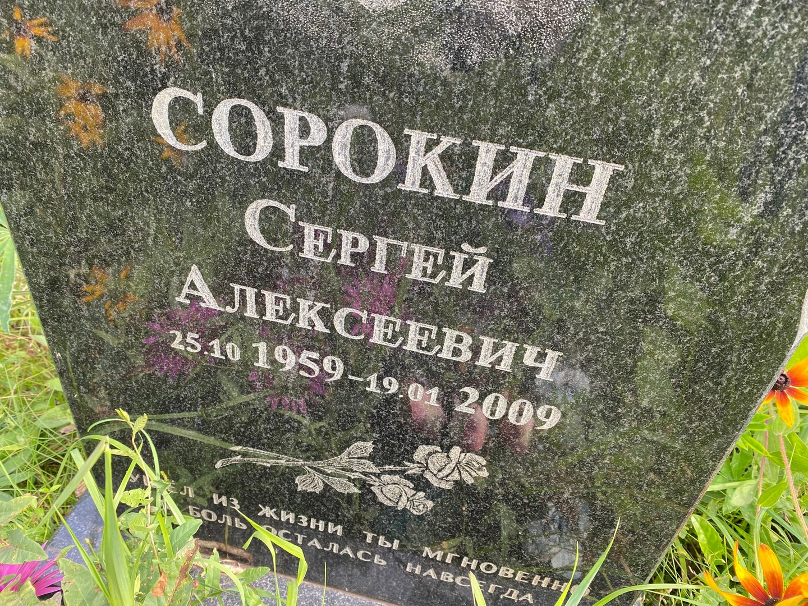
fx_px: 607
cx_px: 404
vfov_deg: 53.1
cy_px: 303
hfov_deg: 67.3
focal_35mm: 26
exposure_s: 1/122
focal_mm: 4.25
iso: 50
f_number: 1.8
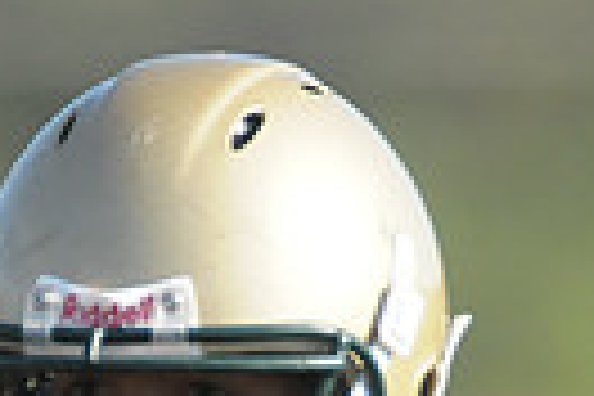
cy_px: 668
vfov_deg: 0.5
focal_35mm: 2634
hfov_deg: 0.8
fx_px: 43458
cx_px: 342
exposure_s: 1/5000
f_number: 4
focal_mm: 400
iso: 1600
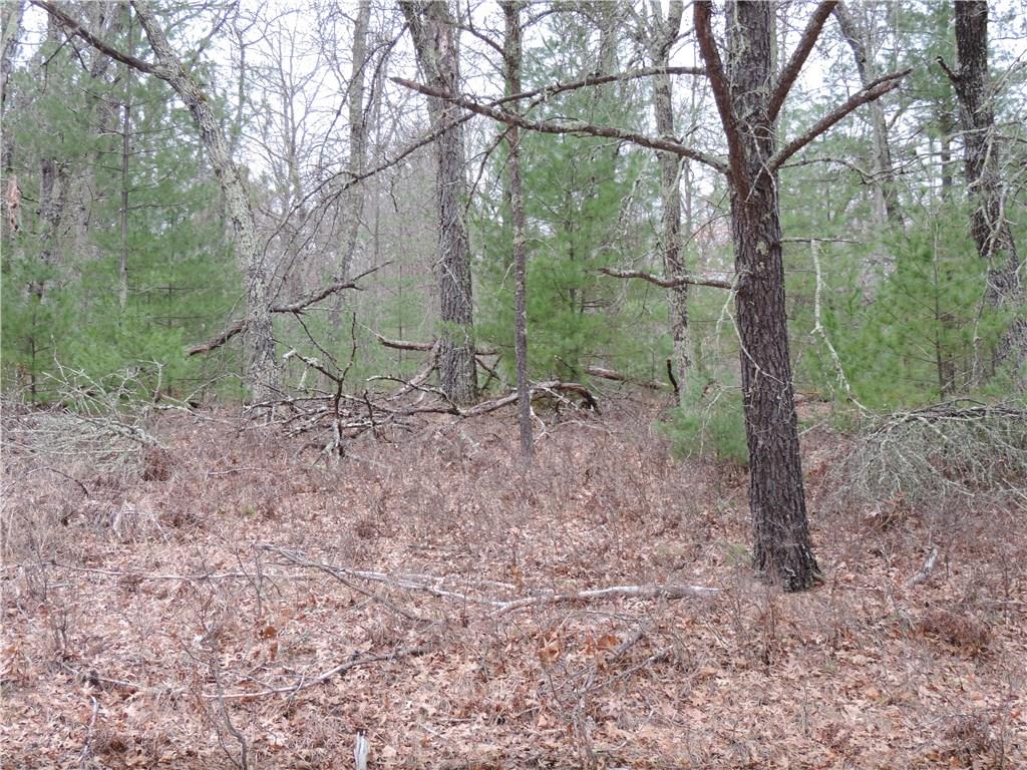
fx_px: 1483
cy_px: 385
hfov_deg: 38.2
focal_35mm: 50
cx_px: 514
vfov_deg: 29.1
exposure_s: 1/50
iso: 90
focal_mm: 8.9
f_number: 3.6
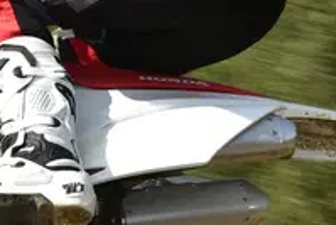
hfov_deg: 9.3
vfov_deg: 6.3
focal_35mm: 217
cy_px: 151
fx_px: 2027
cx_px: -98
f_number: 7.1
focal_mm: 36
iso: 100
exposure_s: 1/250
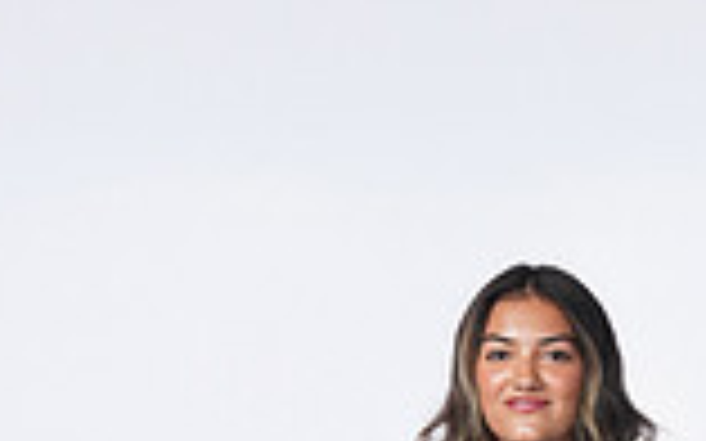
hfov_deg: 14.3
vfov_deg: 8.4
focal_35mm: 146
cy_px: 972
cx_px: 535
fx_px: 2808
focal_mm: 50
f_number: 8
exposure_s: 1/250
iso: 800
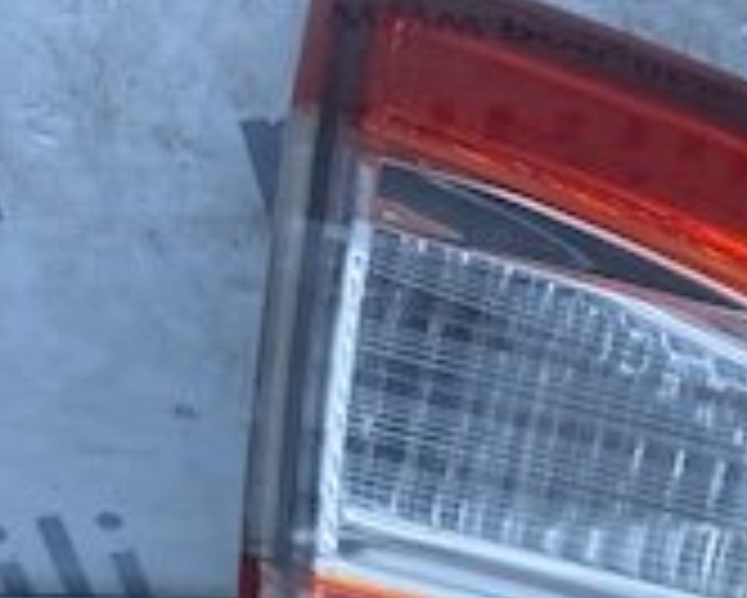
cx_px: 958
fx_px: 2168
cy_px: 1133
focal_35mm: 98
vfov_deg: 13.7
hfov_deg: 18.3
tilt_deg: -52.9
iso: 32
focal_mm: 4.25
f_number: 1.8
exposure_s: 1/778
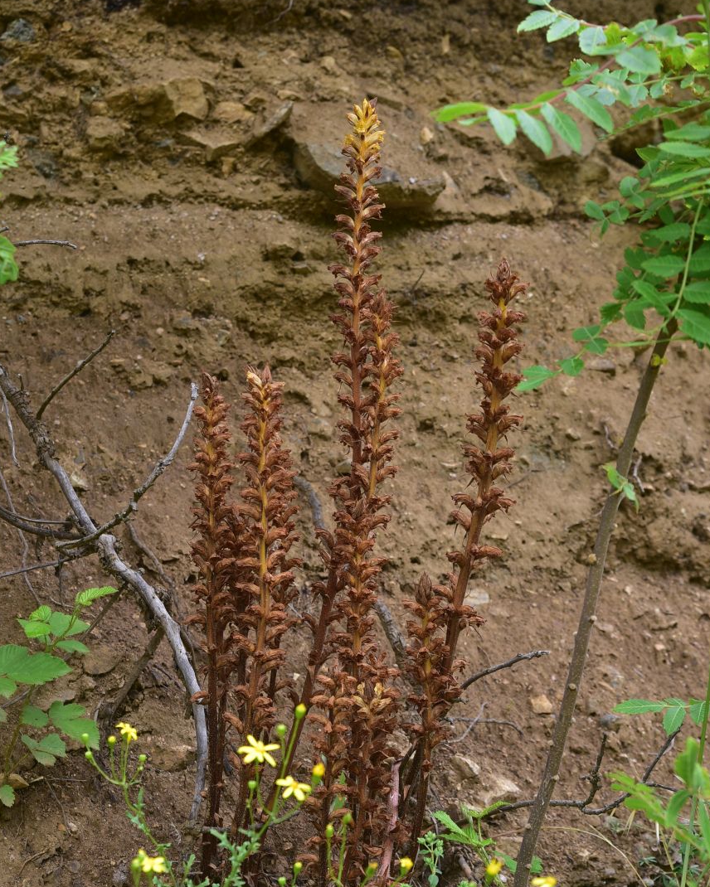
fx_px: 1497
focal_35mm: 57
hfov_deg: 26.7
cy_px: 474
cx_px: 352
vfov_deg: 33.0
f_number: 8
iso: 320
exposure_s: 1/125
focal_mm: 50
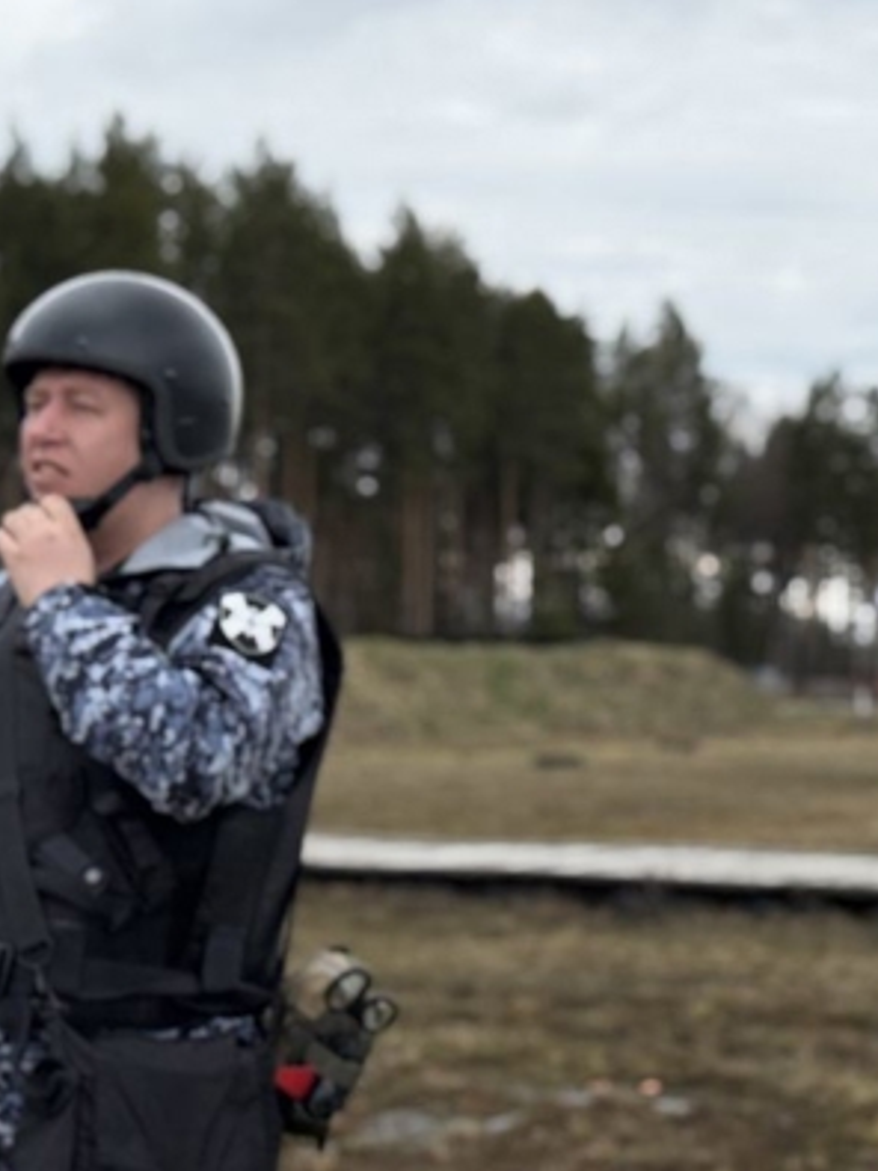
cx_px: 630
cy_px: 584
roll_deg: -0.5
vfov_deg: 24.1
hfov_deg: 18.1
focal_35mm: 81
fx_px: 2741
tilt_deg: +1.3
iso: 64
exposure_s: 1/4587
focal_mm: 6.76
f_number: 1.78
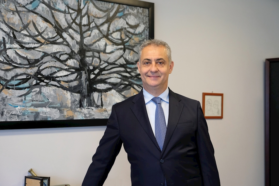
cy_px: 93
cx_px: 140
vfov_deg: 22.6
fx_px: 465
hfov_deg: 33.4
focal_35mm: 60
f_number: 2.8
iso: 2000
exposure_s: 1/100
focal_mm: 40.1
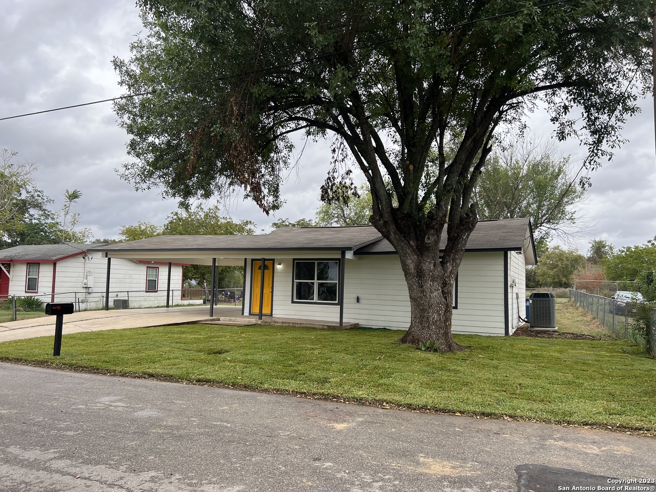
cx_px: 328
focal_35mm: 26
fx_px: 493
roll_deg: -0.1
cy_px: 246
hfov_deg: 67.3
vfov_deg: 53.1
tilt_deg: +5.1
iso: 50
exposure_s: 1/909
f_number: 1.5
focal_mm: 5.7
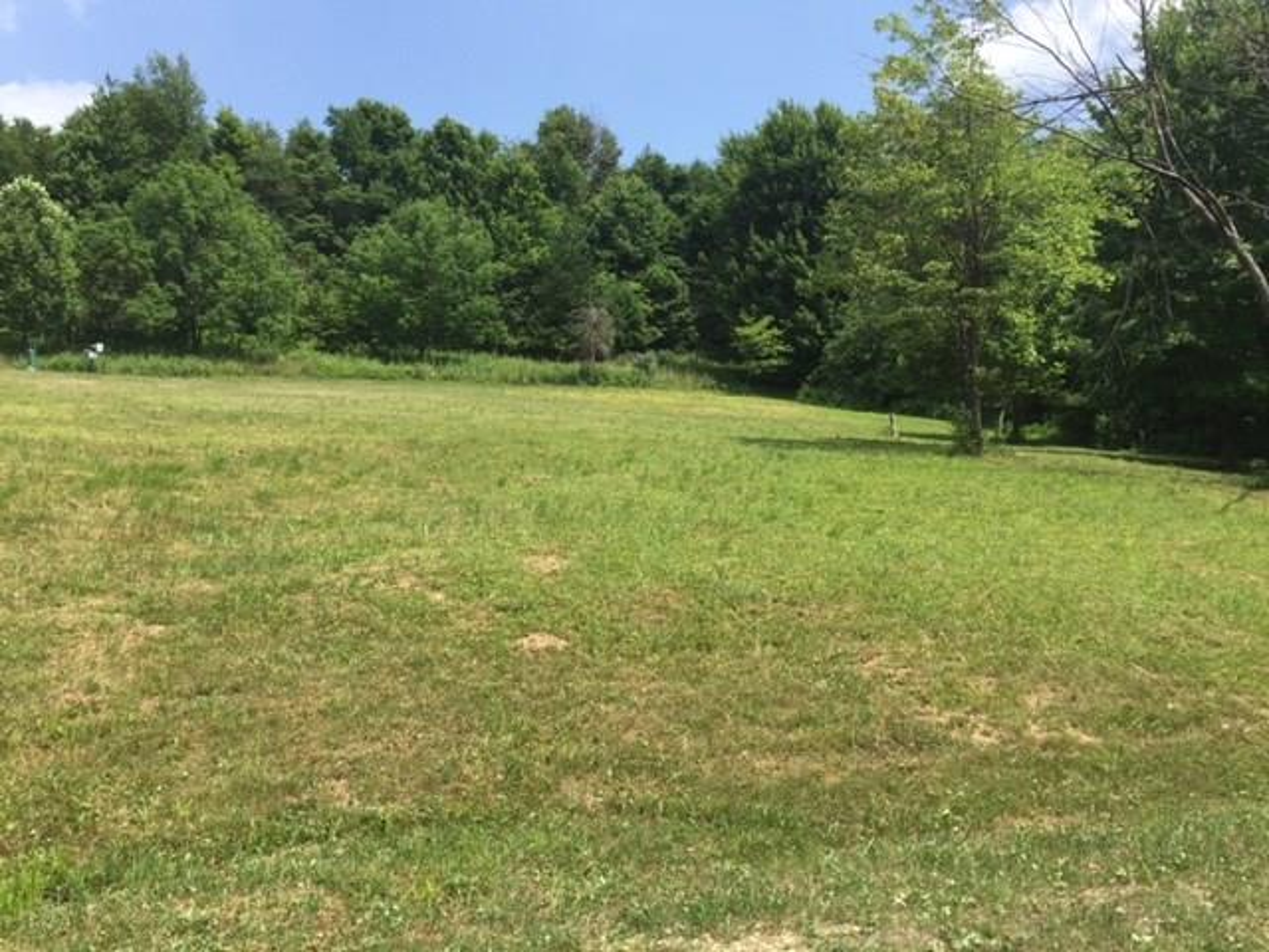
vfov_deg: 48.2
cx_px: 634
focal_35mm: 29
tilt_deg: +0.8
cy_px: 476
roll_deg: -1.2
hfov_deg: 61.7
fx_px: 1063
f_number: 2.2
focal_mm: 4.15
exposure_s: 1/1582
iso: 32
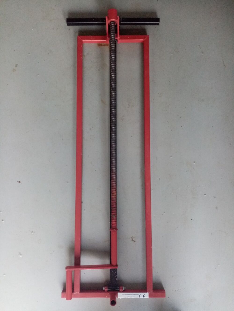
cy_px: 156
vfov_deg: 67.3
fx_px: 234
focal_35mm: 26
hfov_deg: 53.1
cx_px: 117
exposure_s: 1/33.3
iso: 474
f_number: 1.8
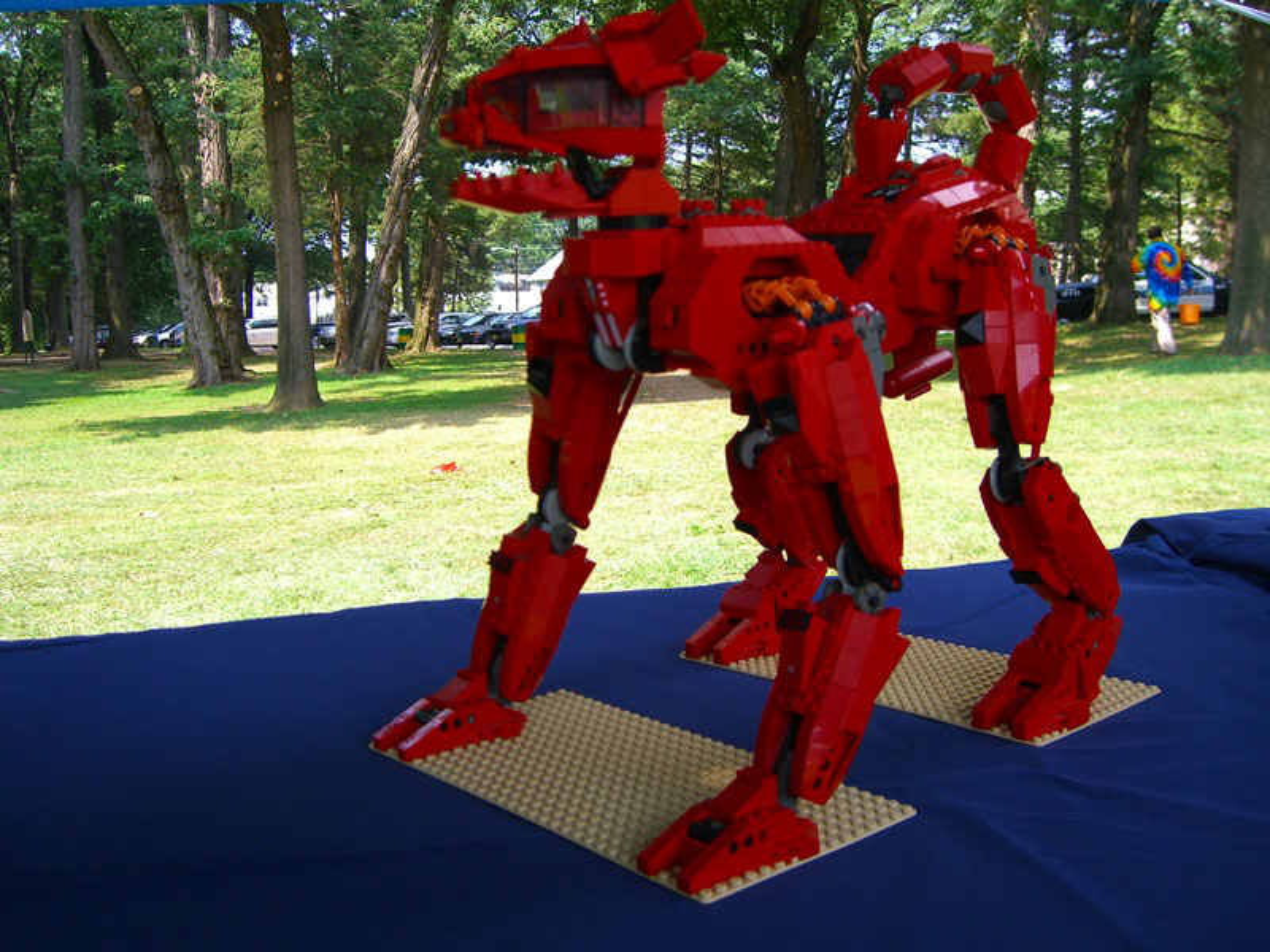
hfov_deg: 49.0
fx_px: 1394
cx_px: 635
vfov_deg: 37.7
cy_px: 476
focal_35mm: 38
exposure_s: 1/320
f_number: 2.8
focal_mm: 7.9
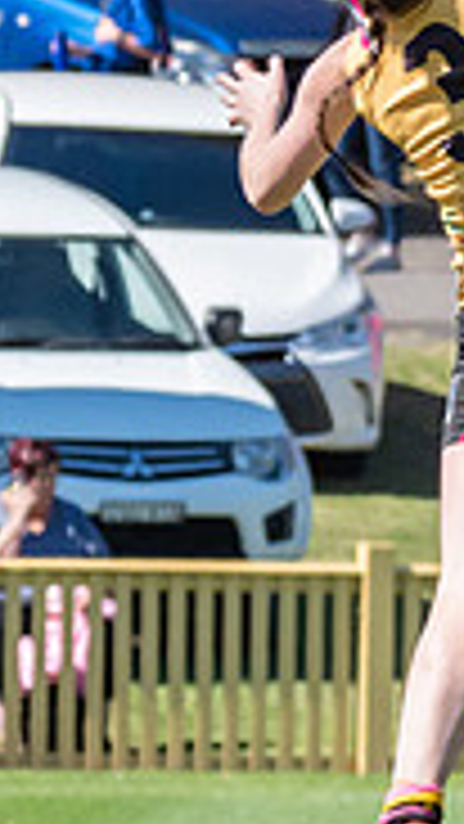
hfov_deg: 0.8
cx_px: 849
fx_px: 33690
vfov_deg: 1.4
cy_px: 221
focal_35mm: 1541
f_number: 10
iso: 800
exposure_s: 1/1600
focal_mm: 240
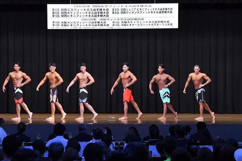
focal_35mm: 98
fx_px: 659
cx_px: 118
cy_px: 81
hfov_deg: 20.8
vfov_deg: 14.0
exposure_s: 1/400
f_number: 5.6
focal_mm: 56
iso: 8000
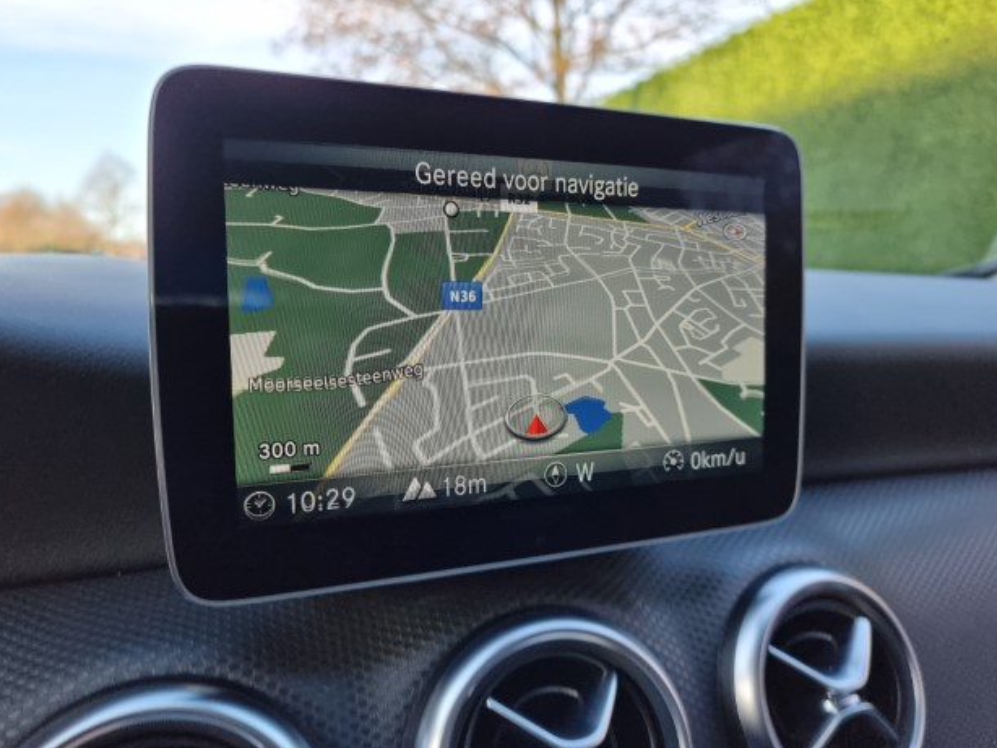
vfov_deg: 54.9
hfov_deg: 69.4
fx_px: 720
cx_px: 482
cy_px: 380
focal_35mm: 25
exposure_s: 1/50
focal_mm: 6.7
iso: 50
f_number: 1.8
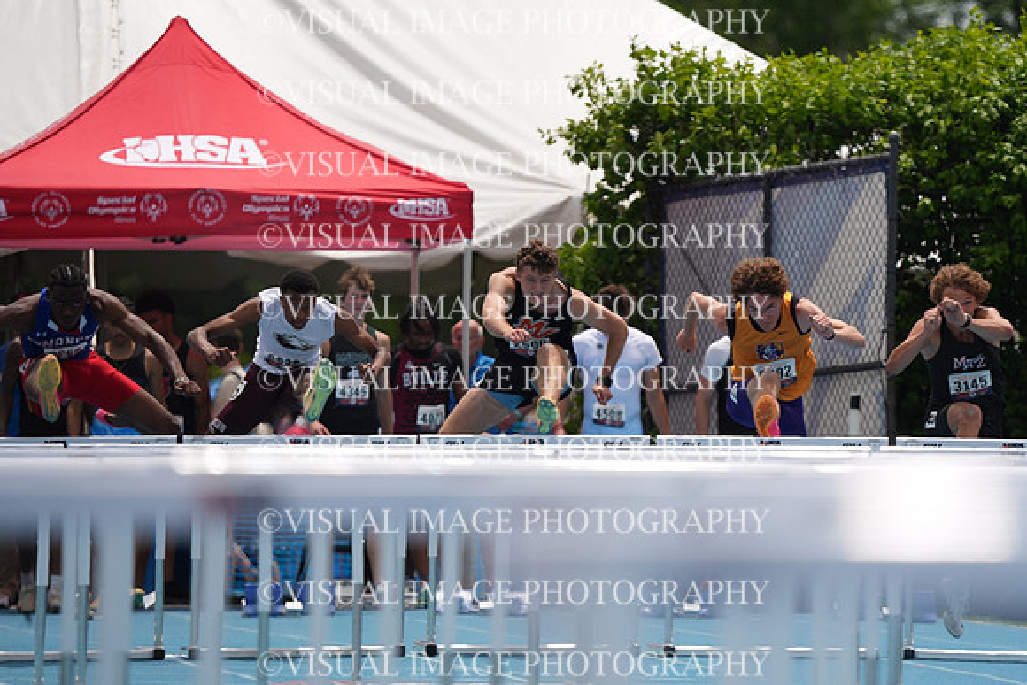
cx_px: 514
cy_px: 342
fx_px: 17120
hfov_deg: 3.4
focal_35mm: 600
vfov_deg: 2.3
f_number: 6.3
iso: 500
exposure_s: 1/4000
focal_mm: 600
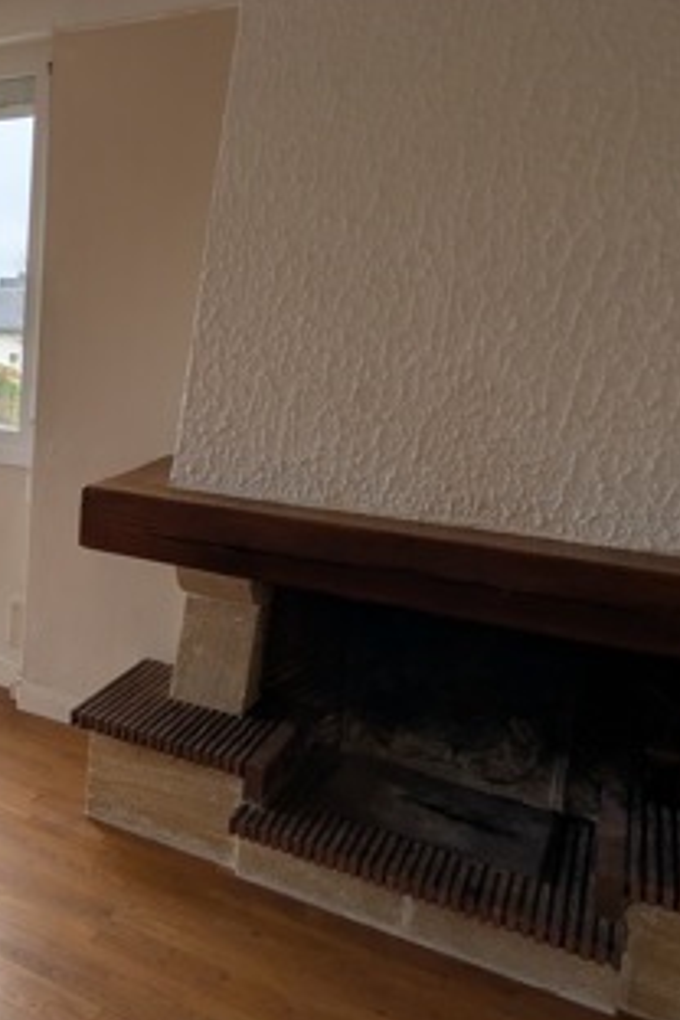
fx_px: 907
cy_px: 392
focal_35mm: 32
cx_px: -314
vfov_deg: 58.1
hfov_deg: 28.5
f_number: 1.7
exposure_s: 1/772
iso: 60
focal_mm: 2.02
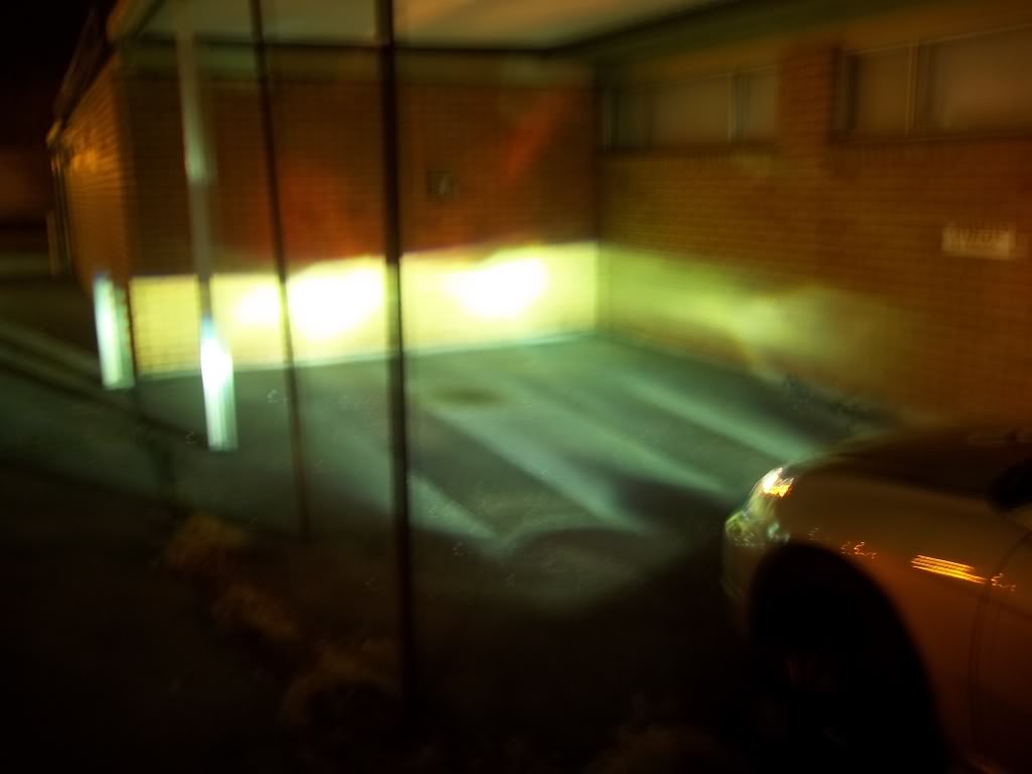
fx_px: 954
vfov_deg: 44.2
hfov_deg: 56.8
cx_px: 516
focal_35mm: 32
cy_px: 387
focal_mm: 5.7
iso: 64
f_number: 2.9
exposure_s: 2
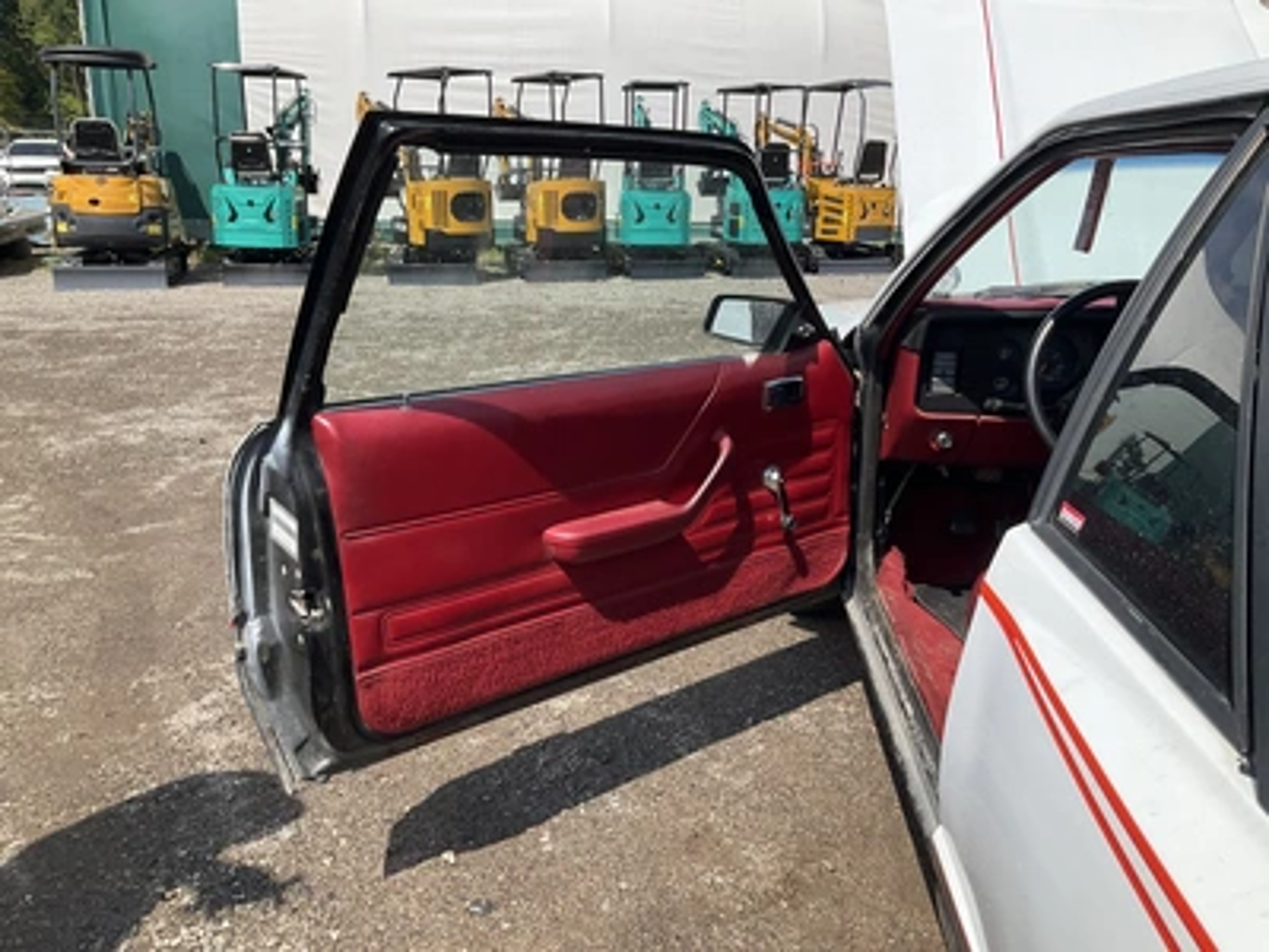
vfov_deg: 48.2
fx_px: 1063
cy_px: 476
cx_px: 634
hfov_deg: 61.7
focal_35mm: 29
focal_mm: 3
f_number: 1.8
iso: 25
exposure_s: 1/1534
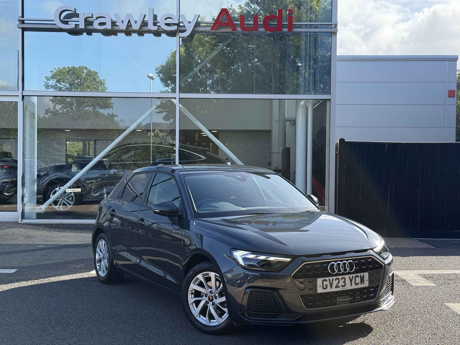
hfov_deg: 39.7
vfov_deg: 30.3
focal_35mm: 48
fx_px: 638
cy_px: 172
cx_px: 230
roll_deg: -0.7
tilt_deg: -1.0
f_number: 1.78
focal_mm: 6.76
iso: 80
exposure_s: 1/1456
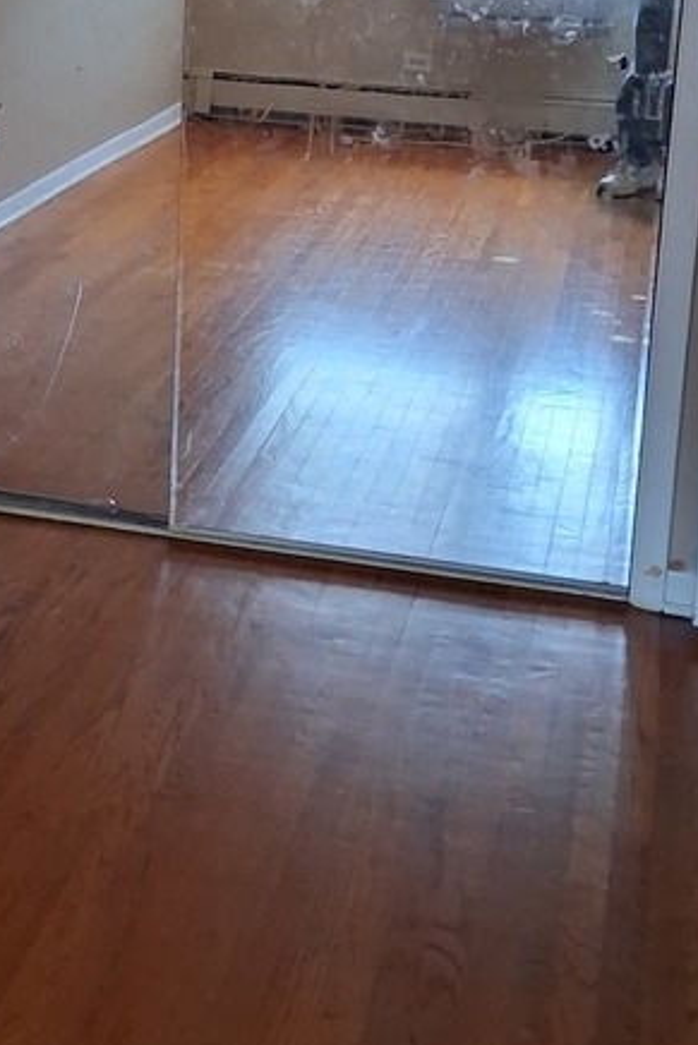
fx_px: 1947
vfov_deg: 29.5
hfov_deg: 20.1
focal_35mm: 67
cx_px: 134
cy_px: 228
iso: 400
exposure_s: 1/120
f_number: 1.8
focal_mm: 3.98
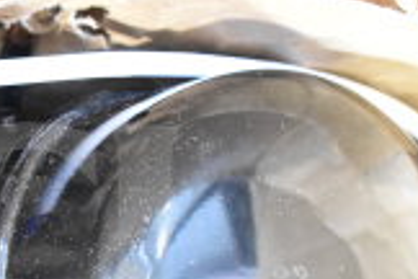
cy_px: 329
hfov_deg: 15.3
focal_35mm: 130
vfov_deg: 10.4
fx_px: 1508
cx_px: -52
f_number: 3.8
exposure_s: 1/40
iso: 7200
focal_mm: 23
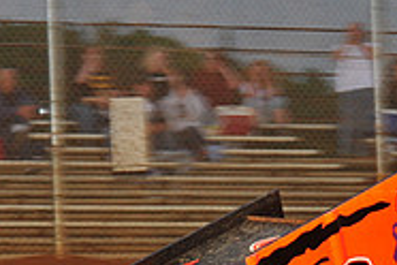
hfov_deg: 6.6
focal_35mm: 312
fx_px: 3440
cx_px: 275
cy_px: 393
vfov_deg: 4.4
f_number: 6.3
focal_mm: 100
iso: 800
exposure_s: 1/320
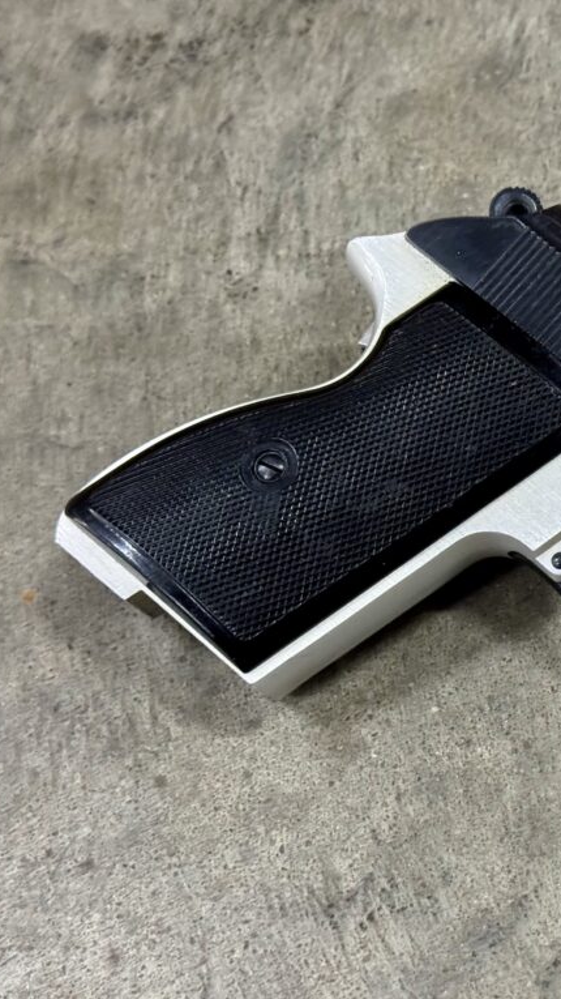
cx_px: 654
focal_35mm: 70
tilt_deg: -61.8
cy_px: 500
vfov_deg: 30.2
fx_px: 1852
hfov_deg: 16.6
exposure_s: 1/30
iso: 500
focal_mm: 6.76
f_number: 1.78
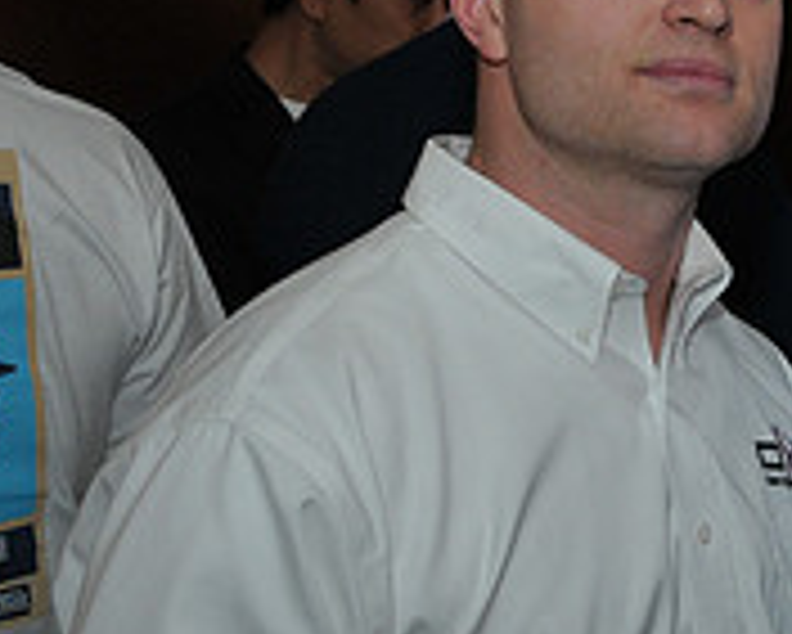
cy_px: 259
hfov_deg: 16.3
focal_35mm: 111
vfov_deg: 13.9
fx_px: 2603
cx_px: 1066
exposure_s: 1/40
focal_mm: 24
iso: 500
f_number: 5.6
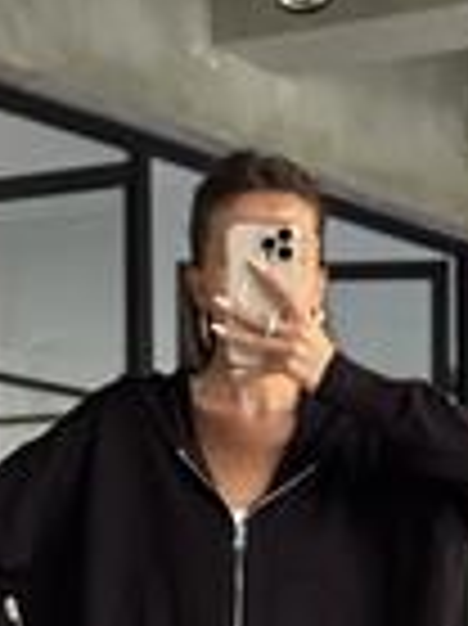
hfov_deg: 10.1
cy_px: 721
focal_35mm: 147
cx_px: 248
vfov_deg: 13.1
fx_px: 2654
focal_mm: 6.76
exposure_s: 1/52
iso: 250
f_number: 1.78
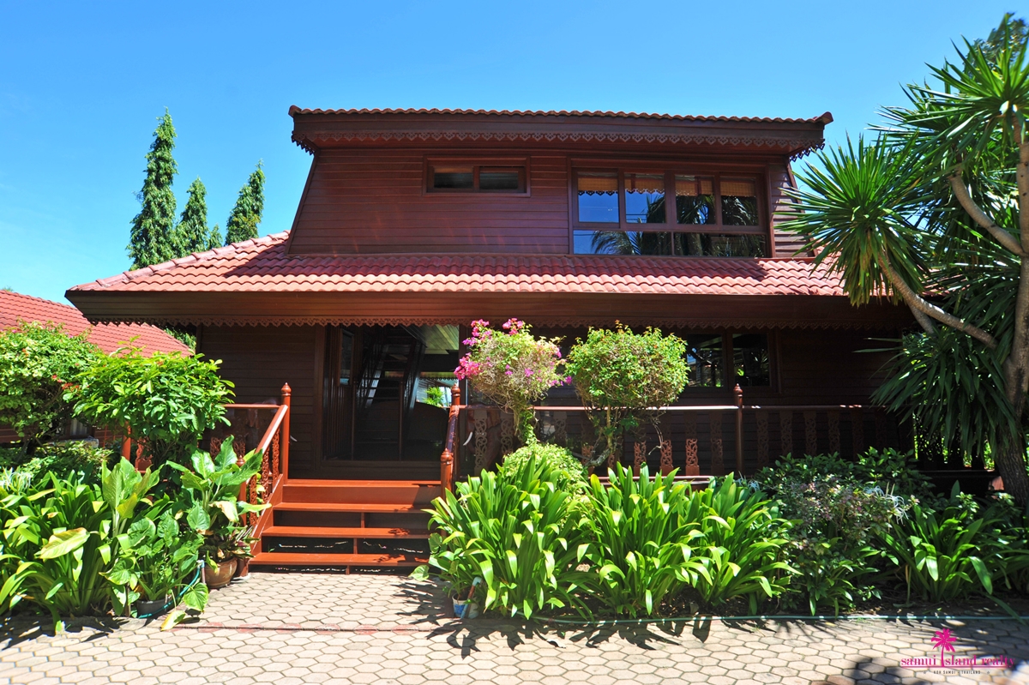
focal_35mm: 18
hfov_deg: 90.0
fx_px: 514
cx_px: 514
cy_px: 342
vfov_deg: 67.3
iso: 200
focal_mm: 18
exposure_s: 1/160
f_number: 9
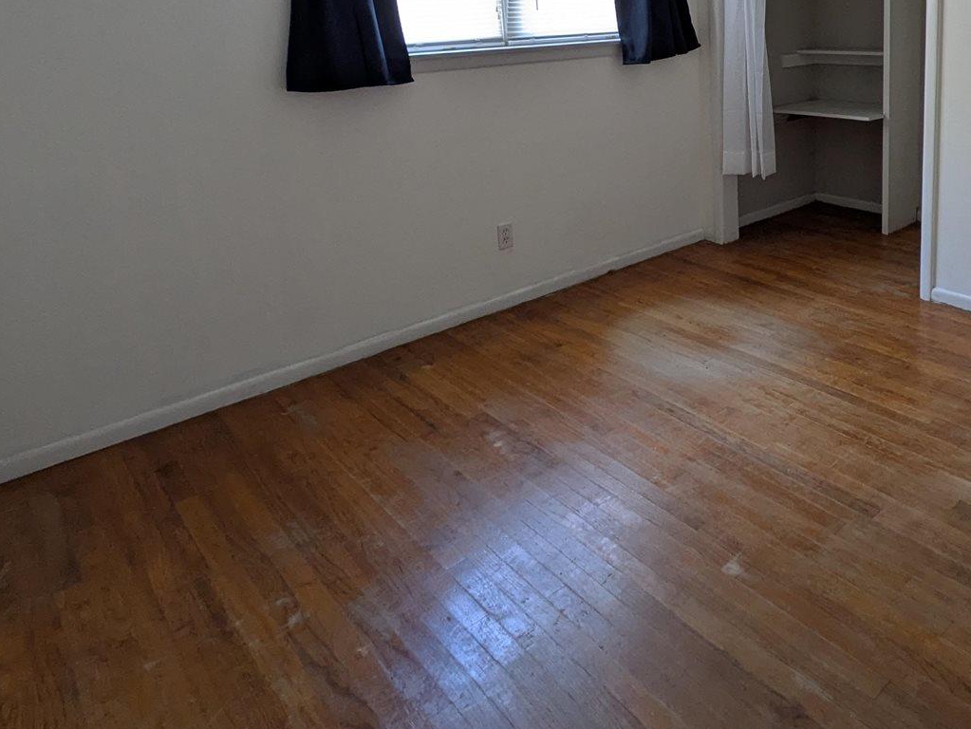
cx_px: 689
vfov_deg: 47.2
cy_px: 149
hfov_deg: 61.0
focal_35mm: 28
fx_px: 786
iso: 138
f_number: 2.2
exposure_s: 1/24
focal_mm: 1.83
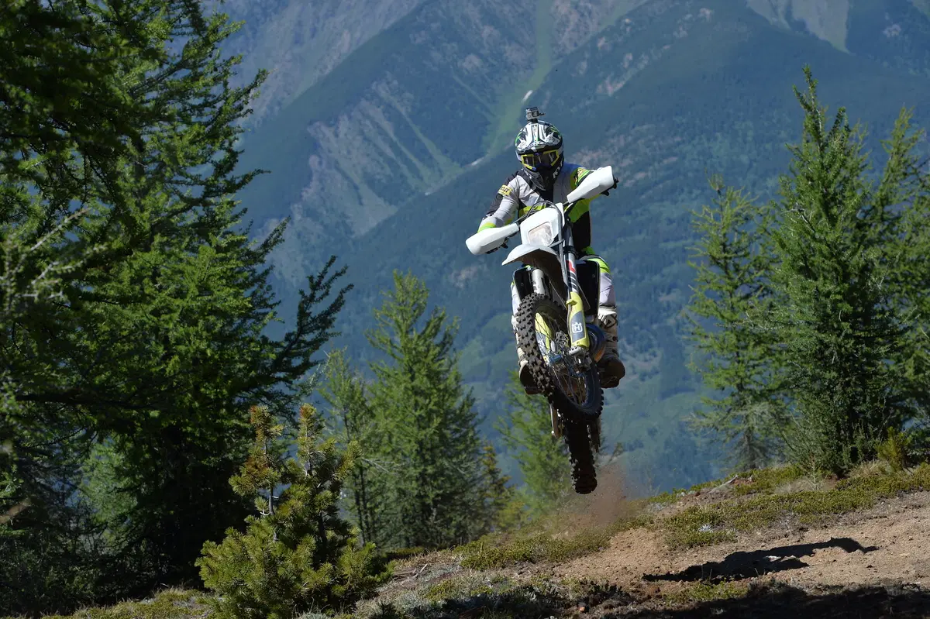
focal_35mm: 116
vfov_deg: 11.8
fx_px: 2995
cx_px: 465
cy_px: 310
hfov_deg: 17.6
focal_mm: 116
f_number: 7.1
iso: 200
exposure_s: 1/1000
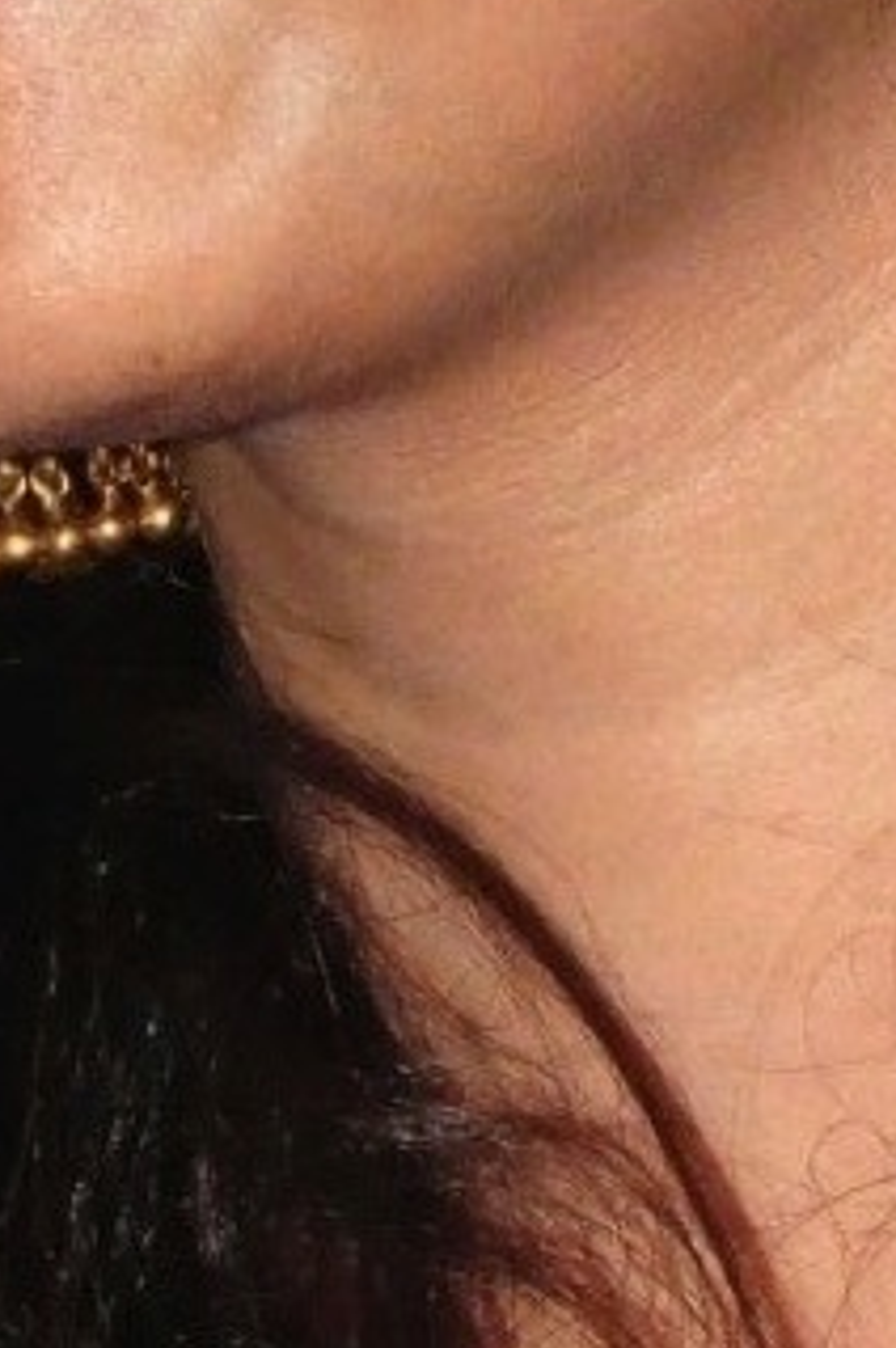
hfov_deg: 2.2
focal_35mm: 638
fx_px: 23862
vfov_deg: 3.2
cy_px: 778
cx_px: 156
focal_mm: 75
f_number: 7.1
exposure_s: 1/125
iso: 3200
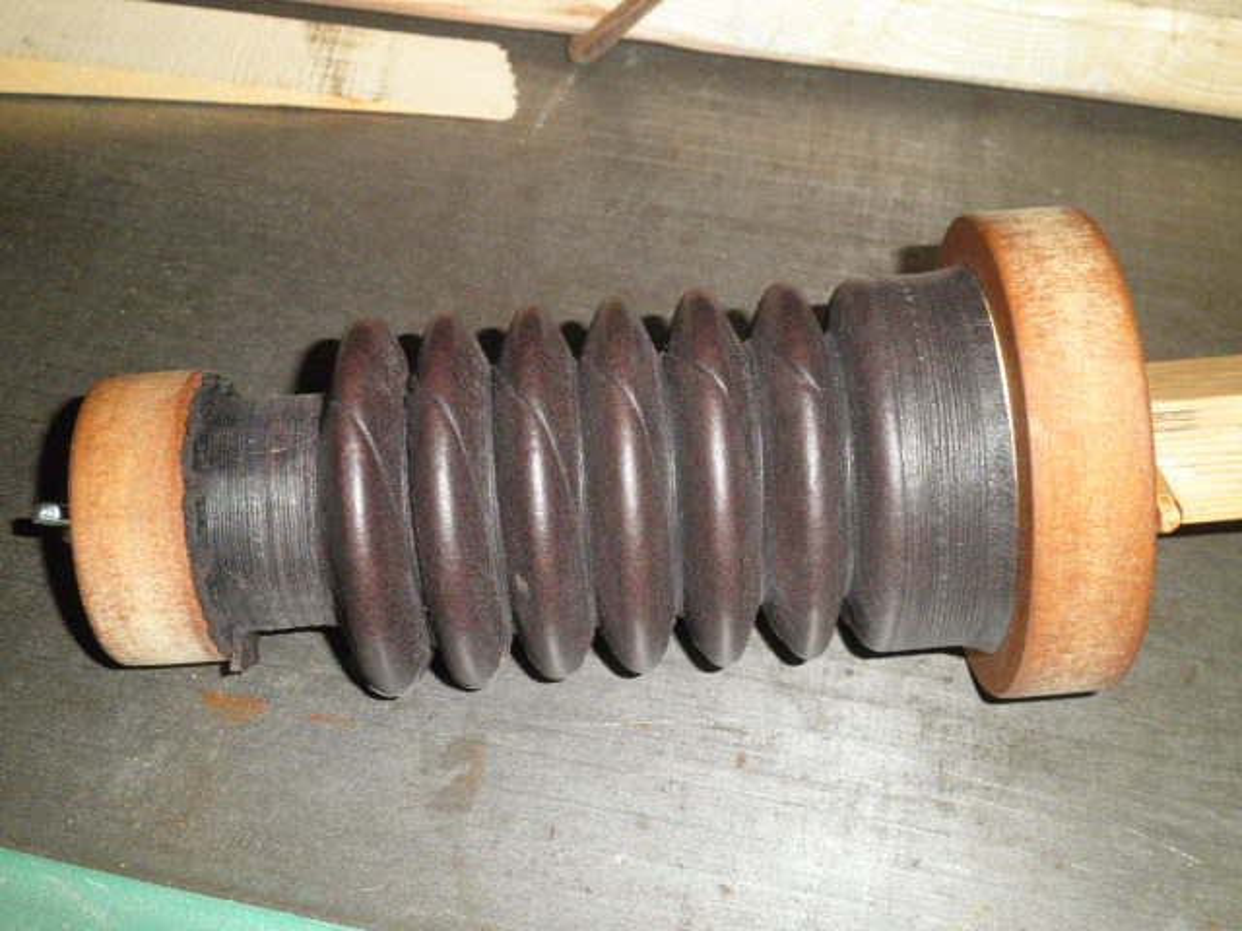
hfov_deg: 40.4
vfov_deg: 30.9
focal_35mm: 47
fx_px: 1686
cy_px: 466
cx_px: 621
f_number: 3.4
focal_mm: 8.3
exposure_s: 1/60
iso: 160
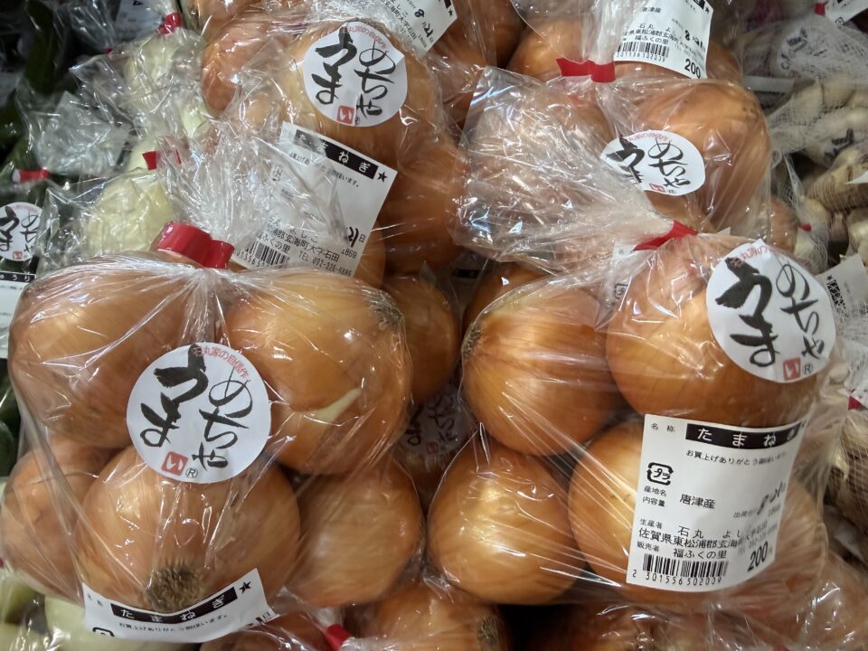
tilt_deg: -45.4
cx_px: 434
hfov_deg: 71.6
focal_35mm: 24
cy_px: 326
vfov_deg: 56.8
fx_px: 602
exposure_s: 1/120
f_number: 2.2
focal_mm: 2.22
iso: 320
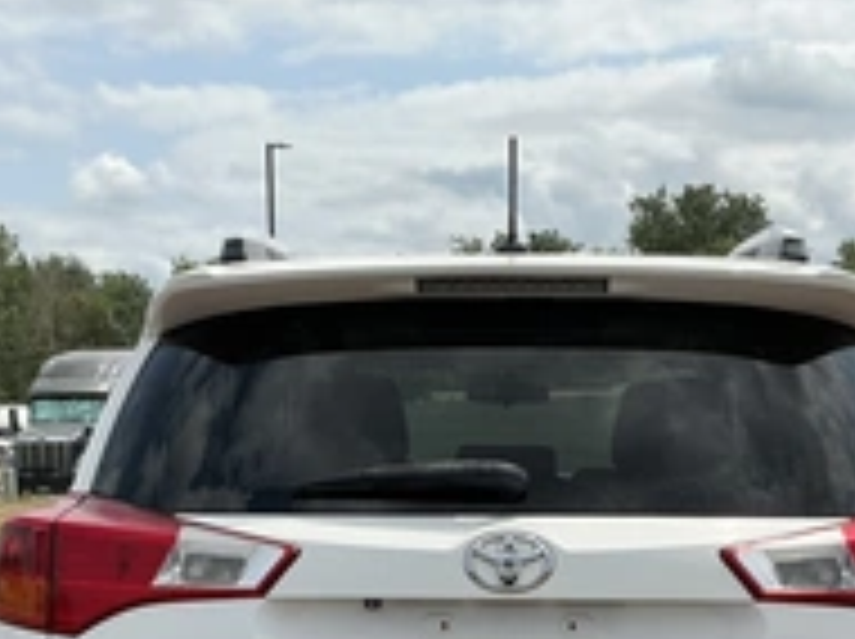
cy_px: 662
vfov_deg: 23.6
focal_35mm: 59
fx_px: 1455
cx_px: 464
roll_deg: +0.1
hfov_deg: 32.7
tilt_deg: -3.8
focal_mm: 3
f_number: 1.8
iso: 25
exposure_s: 1/2801
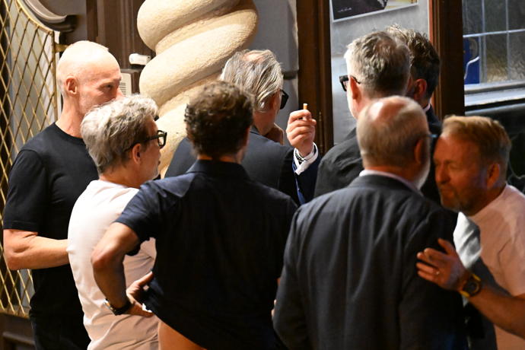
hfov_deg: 6.9
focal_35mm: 300
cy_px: 175
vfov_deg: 4.6
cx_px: 262
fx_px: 4375
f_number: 2.8
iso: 12800
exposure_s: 1/160
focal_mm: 200
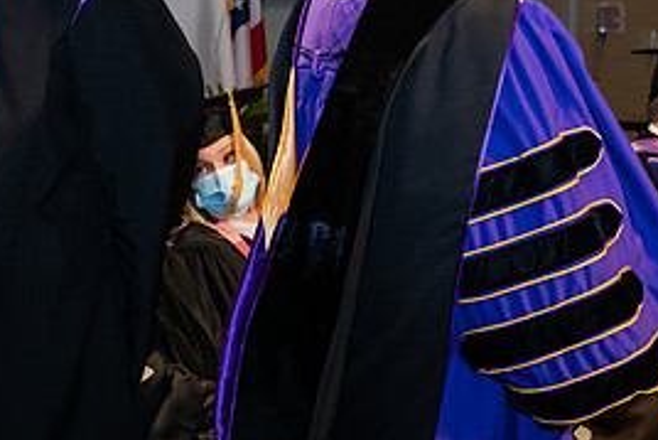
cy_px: 151
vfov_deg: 10.2
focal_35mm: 134
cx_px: 656
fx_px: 2450
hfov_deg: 15.0
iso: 1600
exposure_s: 1/200
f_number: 6.3
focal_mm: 62
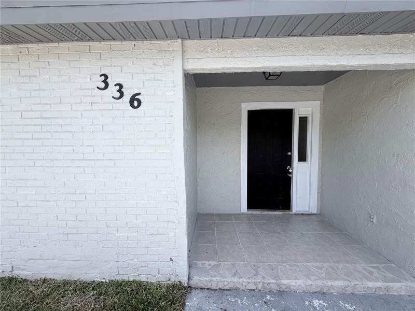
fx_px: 168
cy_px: 156
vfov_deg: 85.7
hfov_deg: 102.1
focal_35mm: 14
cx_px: 208
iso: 40
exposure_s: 1/506
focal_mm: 2.22
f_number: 2.2
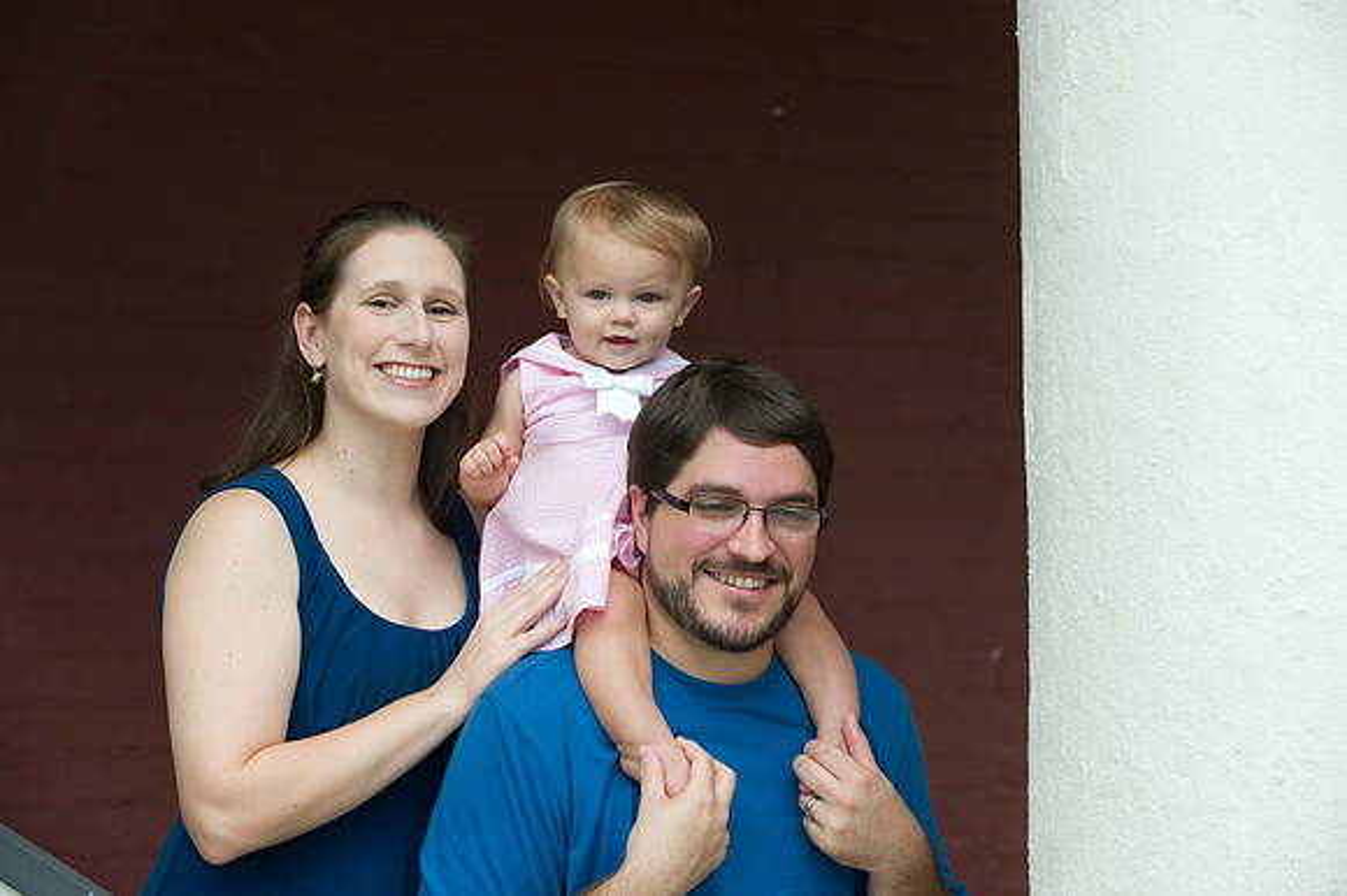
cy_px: 448
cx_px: 674
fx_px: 3926
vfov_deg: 13.0
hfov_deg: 19.5
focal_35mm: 105
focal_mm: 105
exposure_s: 1/160
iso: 400
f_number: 5
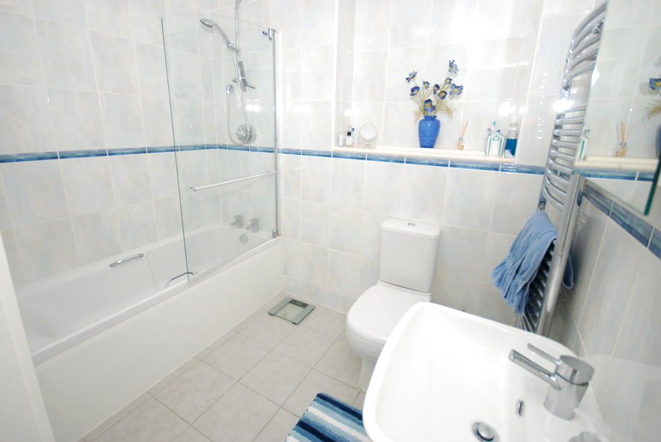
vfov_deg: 73.8
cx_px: 321
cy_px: 208
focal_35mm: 16
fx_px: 294
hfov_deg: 96.7
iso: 220
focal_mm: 10
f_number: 4
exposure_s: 1/60
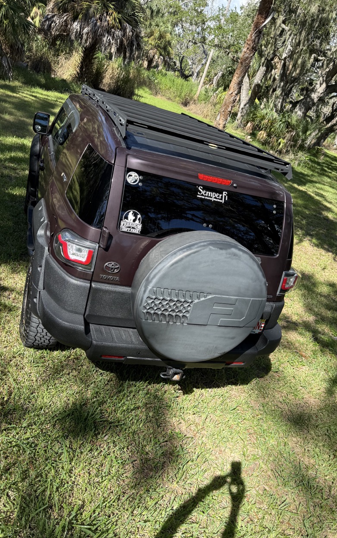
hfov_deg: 47.5
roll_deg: -21.2
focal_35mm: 26
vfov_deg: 70.4
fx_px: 382
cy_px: 272
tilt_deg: -23.4
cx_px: 152
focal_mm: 6.76
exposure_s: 1/1855
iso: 100
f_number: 1.78
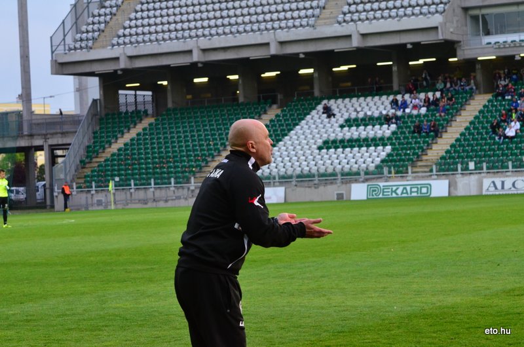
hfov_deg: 19.5
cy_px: 174
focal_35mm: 105
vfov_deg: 13.0
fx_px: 1525
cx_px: 262
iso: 1600
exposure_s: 1/400
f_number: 6.3
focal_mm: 70
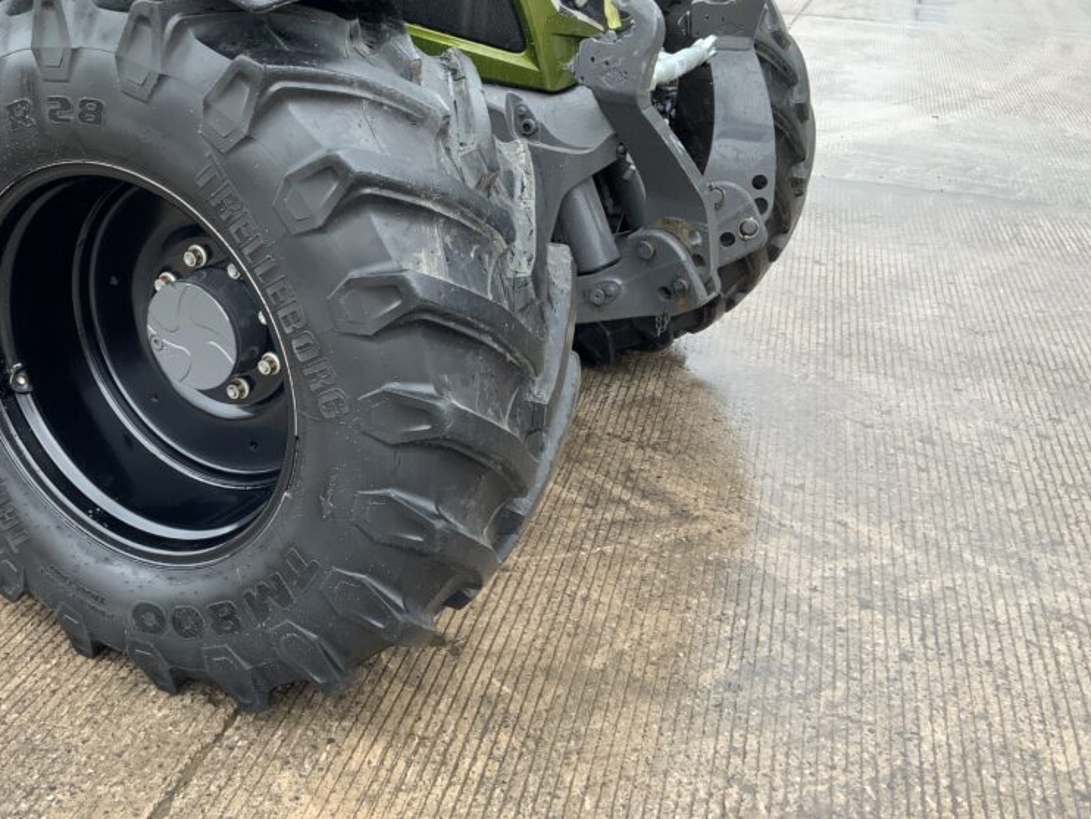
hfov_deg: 46.2
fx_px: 1261
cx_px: 381
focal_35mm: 40
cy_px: 306
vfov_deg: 35.8
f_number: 1.8
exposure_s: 1/253
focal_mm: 3
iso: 16
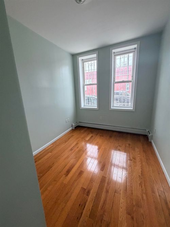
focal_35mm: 14
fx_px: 92
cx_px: 85
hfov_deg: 85.7
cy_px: 114
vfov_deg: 102.1
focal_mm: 2.22
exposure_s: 1/121
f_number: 2.2
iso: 320
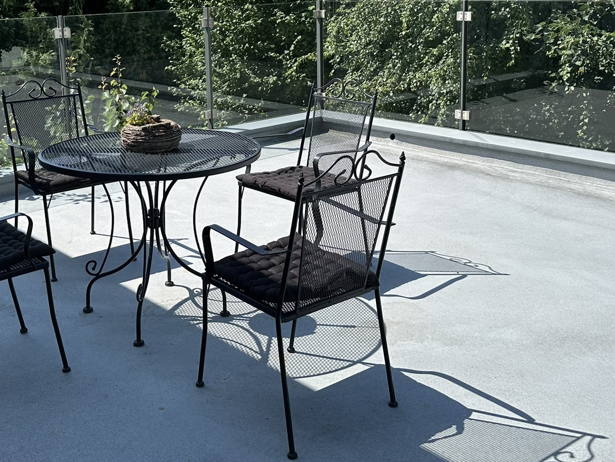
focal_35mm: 44
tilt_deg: -9.7
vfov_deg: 32.1
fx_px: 782
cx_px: 236
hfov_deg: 42.7
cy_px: 101
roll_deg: +1.3
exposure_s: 1/4184
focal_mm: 6.86
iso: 80
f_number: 1.78
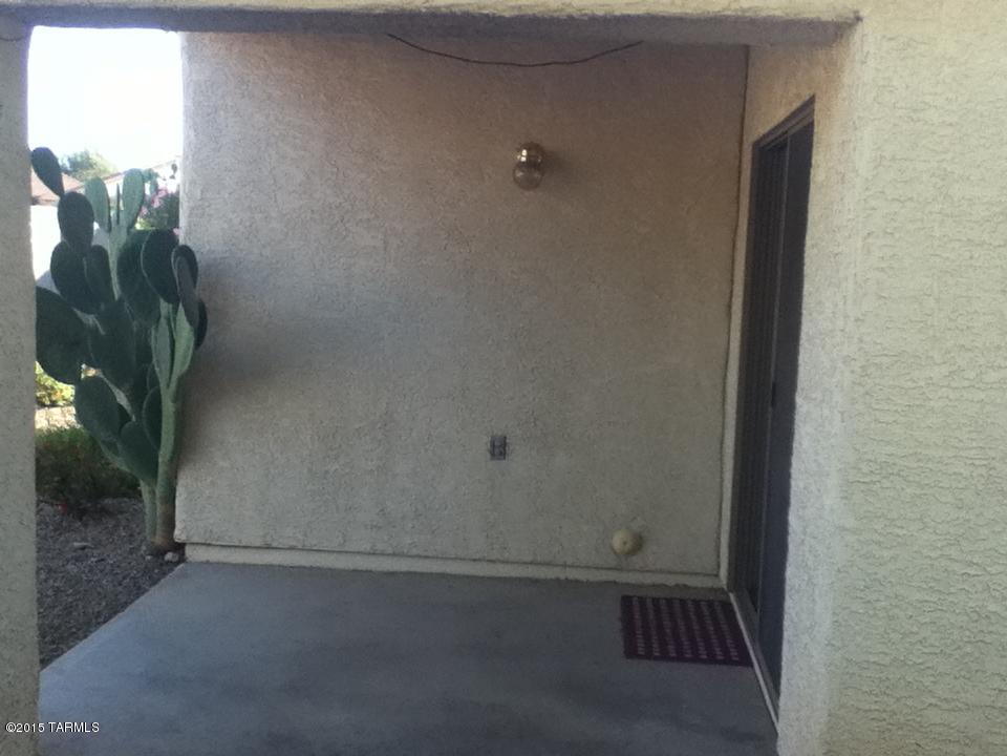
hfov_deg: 56.8
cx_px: 504
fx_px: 931
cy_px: 378
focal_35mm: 32
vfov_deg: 44.2
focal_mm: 3.85
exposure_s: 1/167
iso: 80
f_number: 2.4
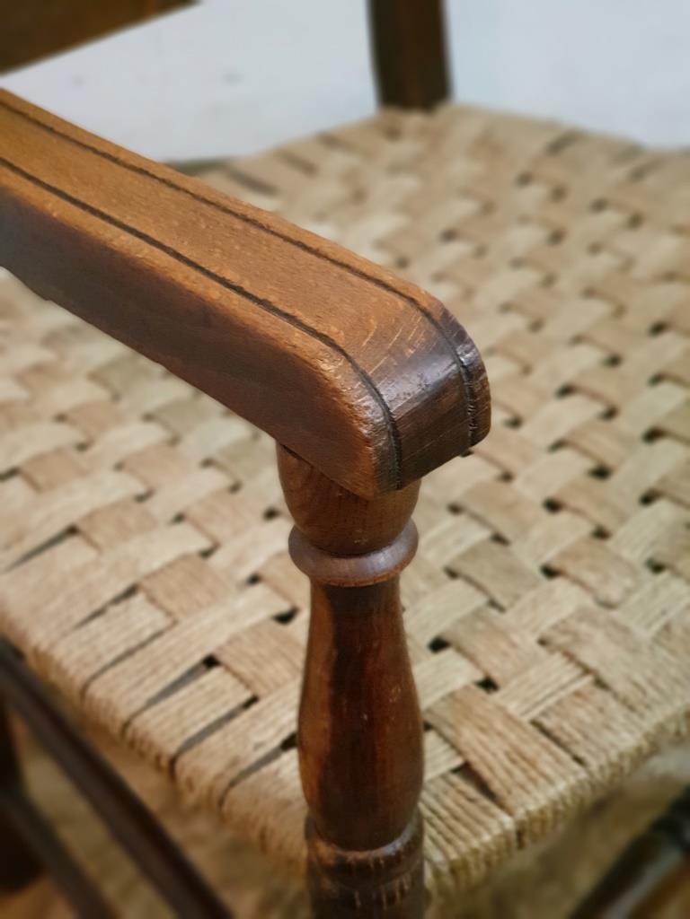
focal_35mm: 52
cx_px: 345
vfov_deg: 36.8
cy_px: 460
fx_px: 1382
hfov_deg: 28.0
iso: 1250
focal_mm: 6
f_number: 2.4
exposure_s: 1/25
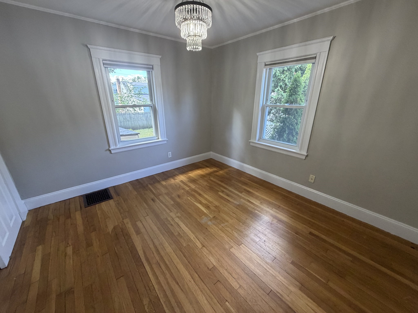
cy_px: 156
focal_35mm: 14
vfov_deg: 85.7
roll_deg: -0.5
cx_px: 209
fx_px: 169
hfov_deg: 102.1
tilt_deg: -20.3
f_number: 2.2
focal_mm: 2.22
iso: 250
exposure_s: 1/60
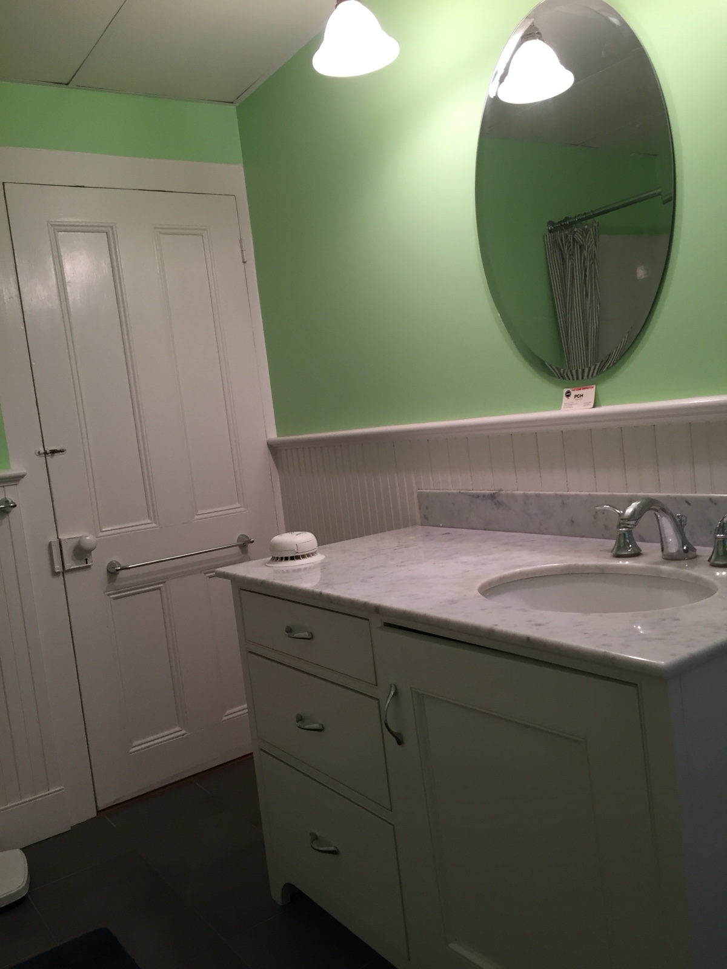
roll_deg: +5.8
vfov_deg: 61.7
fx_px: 812
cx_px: 364
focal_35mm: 29
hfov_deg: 48.2
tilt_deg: -4.2
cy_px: 484
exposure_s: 1/30
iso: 64
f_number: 2.2
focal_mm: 4.15
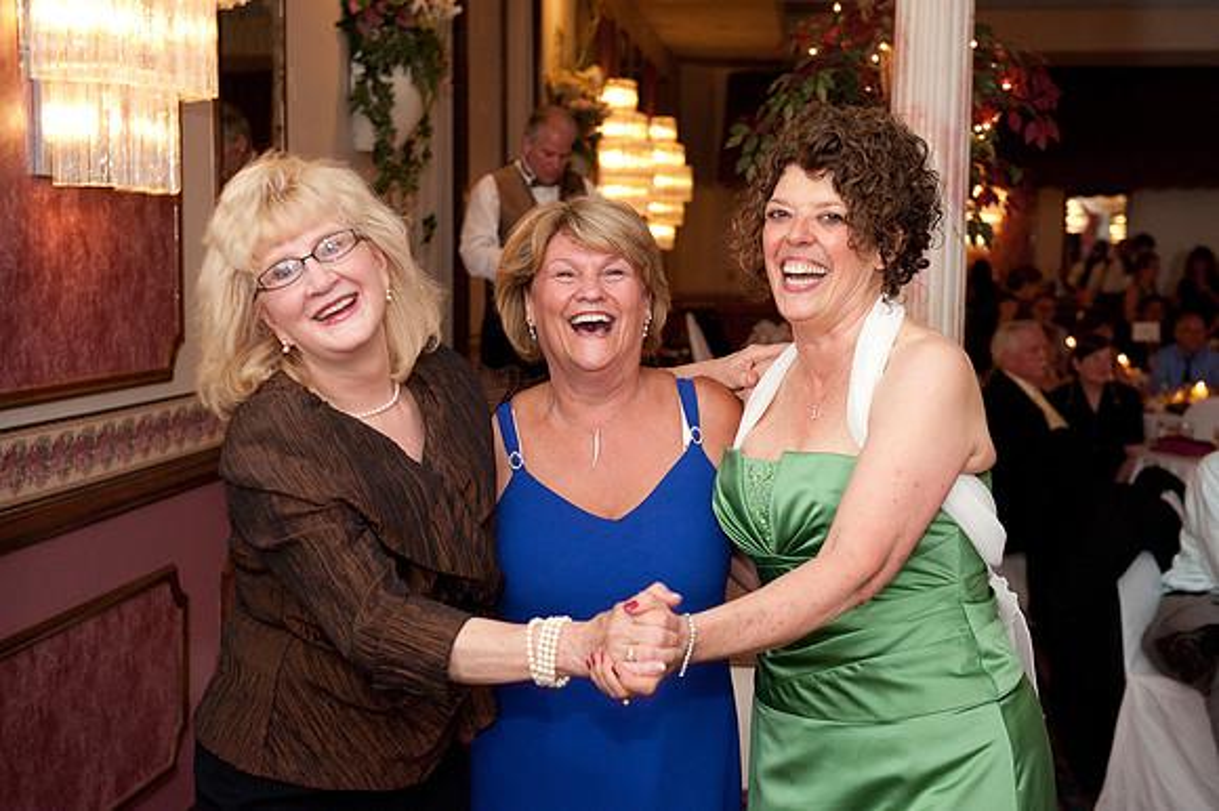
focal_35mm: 58
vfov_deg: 23.4
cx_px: 610
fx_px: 1963
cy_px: 406
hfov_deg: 34.5
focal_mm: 58
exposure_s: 1/60
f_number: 5
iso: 2500
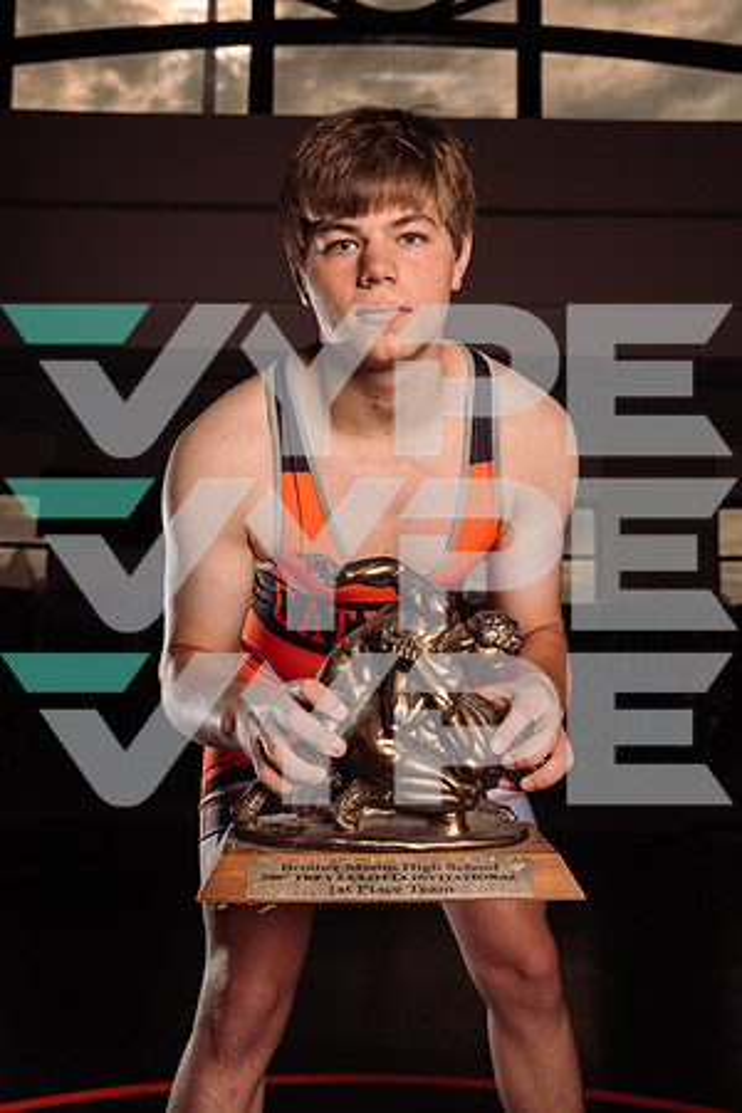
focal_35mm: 37
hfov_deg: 35.9
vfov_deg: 51.9
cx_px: 371
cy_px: 556
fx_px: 1144
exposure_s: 1/250
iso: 50
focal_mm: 37
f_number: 6.3
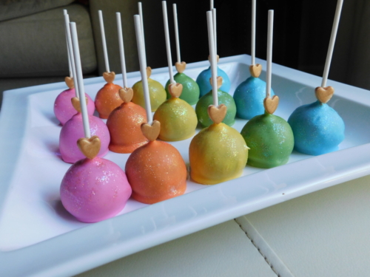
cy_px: 138
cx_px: 185
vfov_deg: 46.8
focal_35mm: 30
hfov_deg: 60.0
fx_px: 321
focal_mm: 5.3
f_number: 3.2
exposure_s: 1/30
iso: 280
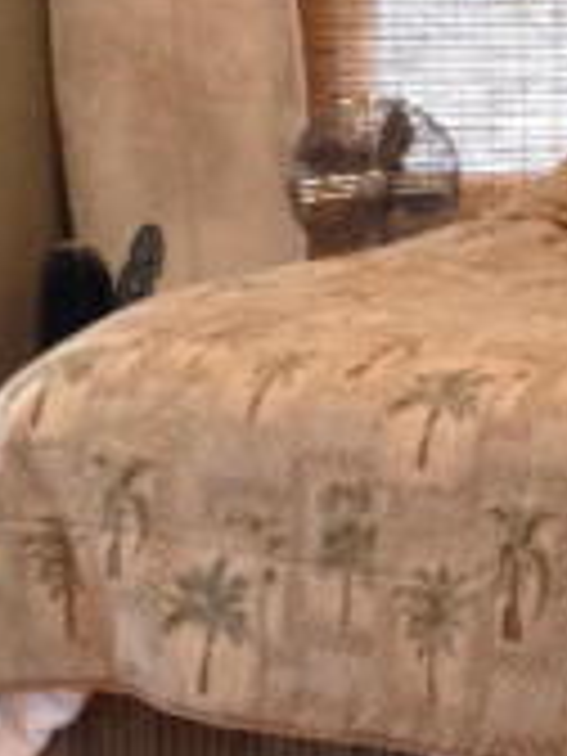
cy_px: 513
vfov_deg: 12.3
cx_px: 747
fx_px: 3494
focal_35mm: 160
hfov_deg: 9.1
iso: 160
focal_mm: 4.28
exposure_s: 1/20
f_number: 2.4
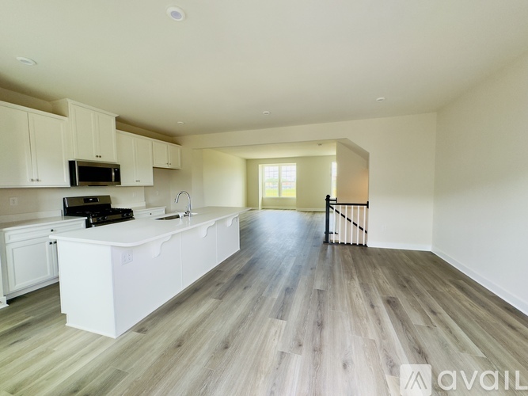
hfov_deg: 102.1
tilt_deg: -4.2
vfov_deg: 85.7
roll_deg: +0.4
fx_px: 214
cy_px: 198
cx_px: 264
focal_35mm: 14
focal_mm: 2.22
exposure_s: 1/99
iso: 80
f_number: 2.2
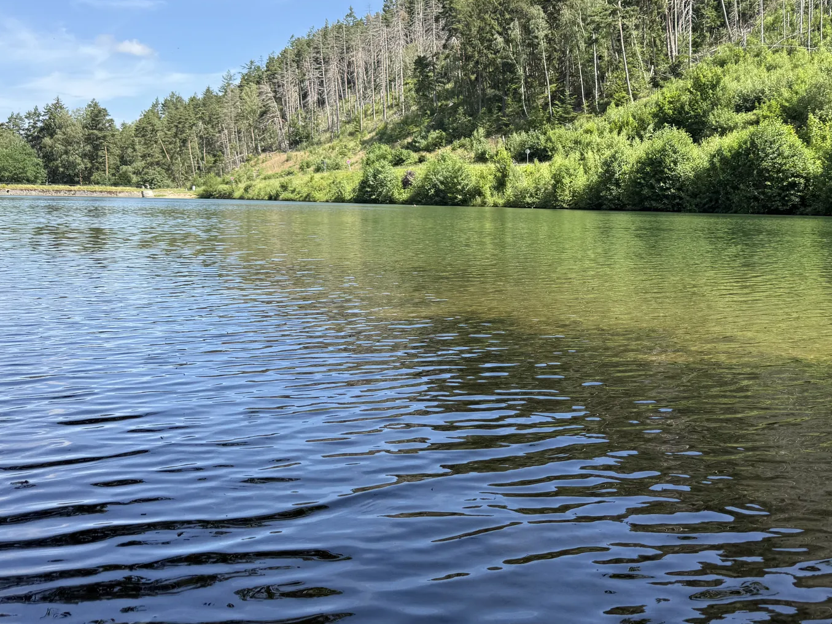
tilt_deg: -4.0
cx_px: 496
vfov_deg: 41.7
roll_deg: -1.4
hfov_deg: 53.6
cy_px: 262
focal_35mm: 34
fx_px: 817
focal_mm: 6.76
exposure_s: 1/2000
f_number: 1.78
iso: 100
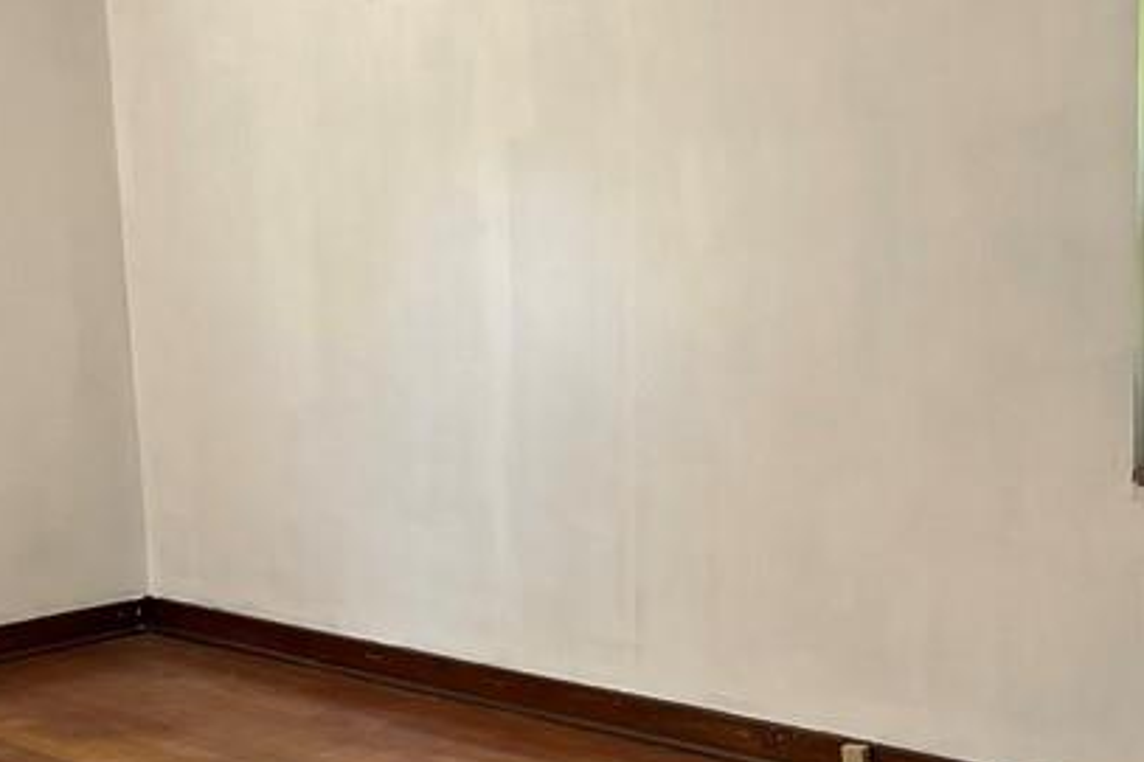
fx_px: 2160
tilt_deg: -8.3
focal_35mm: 68
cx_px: 838
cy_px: 486
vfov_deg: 20.0
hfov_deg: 29.3
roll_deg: +1.3
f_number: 1.6
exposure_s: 1/121
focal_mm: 5.1
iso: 100
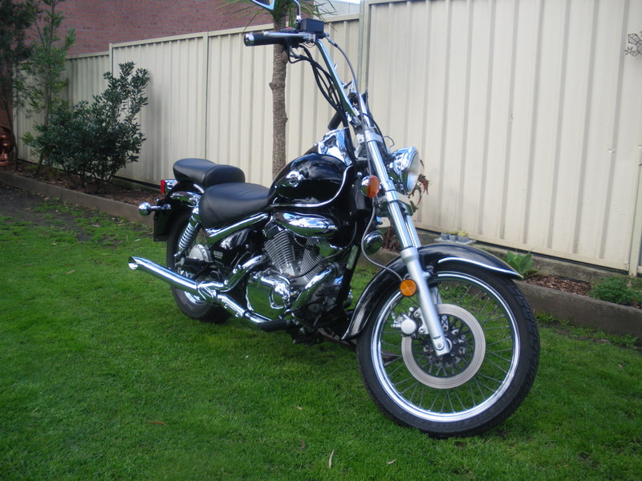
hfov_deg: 51.4
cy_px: 240
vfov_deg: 39.7
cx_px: 321
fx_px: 668
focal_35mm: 36
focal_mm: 6.3
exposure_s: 1/100
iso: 64
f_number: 3.5
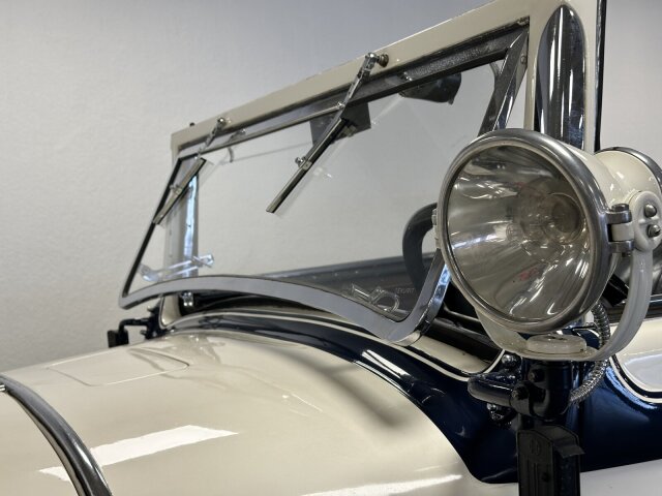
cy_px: 248
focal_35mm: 48
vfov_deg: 30.3
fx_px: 918
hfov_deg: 39.7
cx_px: 331
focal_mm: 6.86
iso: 50
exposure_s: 1/50
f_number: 1.78
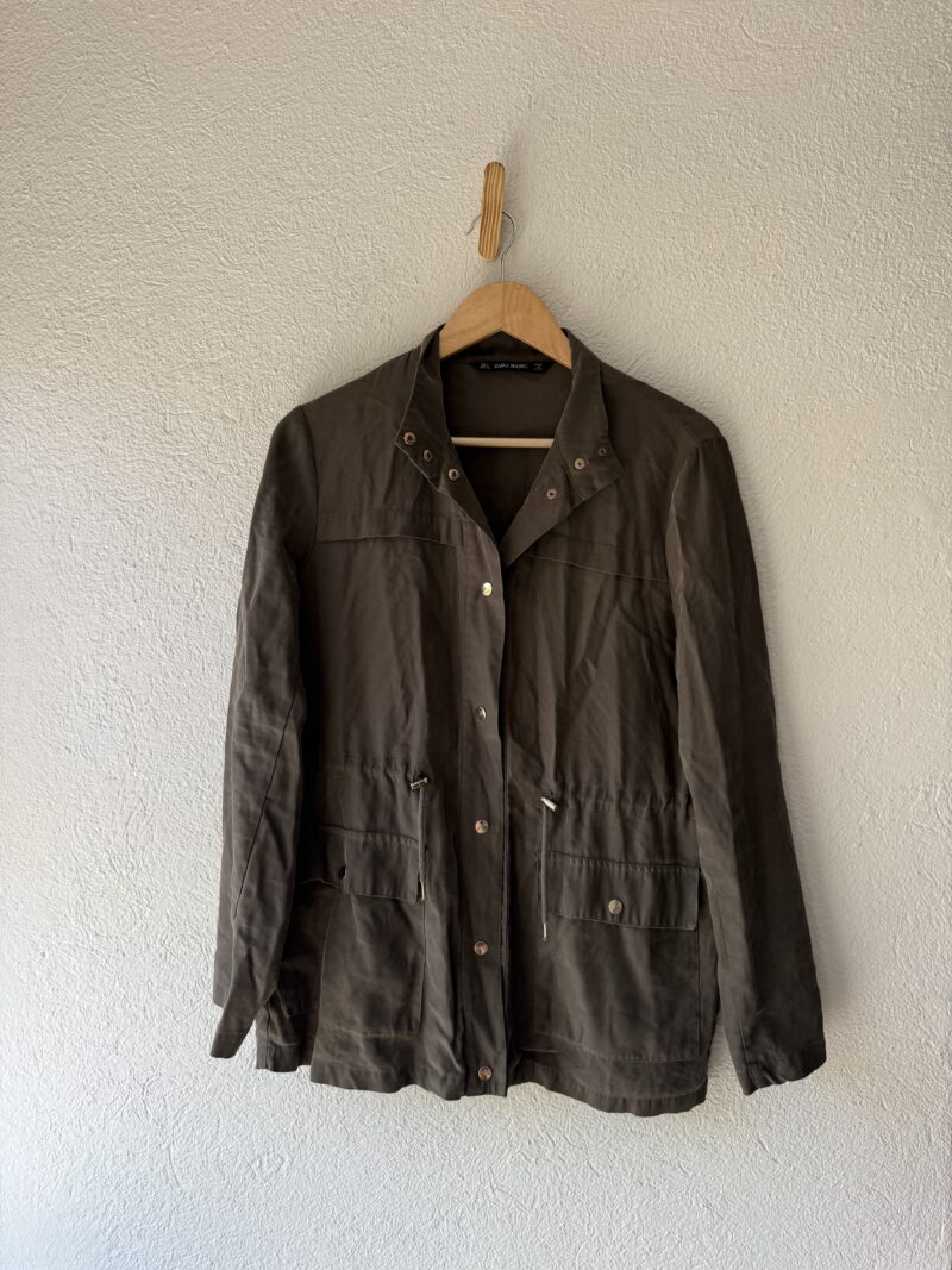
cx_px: 476
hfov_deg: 56.8
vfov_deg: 71.6
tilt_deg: -3.8
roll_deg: -0.1
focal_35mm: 24
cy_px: 635
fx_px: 880
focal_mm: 6.76
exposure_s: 1/247
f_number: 1.78
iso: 64
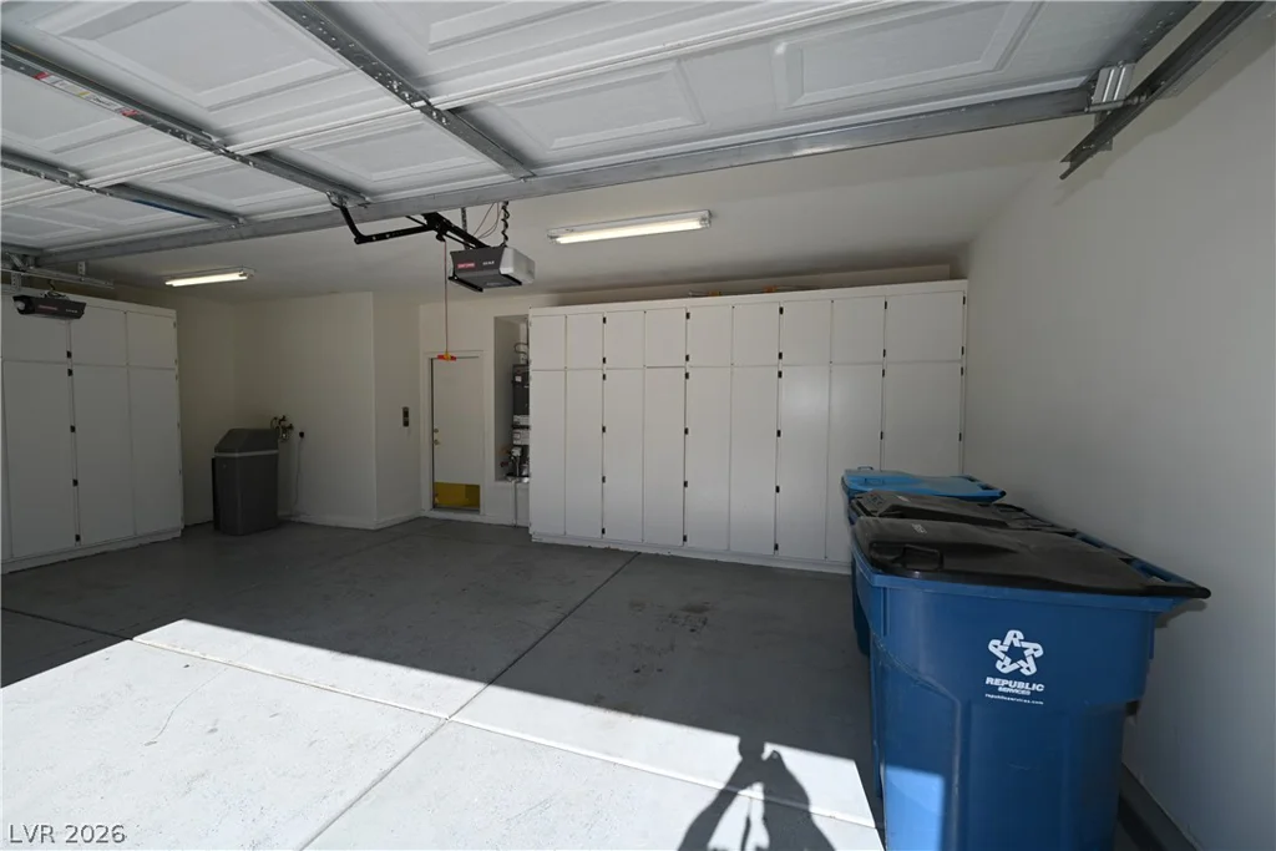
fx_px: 496
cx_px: 638
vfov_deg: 81.2
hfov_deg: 104.2
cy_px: 426
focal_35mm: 14
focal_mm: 14
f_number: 5.6
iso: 125
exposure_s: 1/125
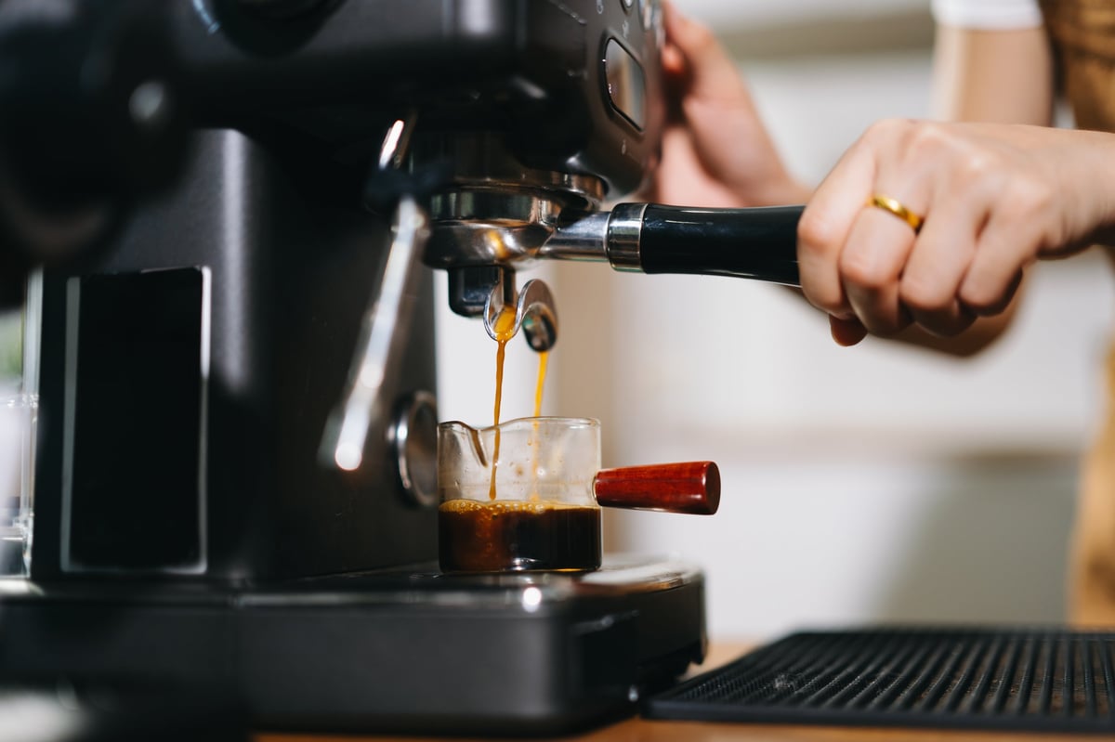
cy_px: 371
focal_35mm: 50
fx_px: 1548
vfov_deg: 27.0
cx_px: 558
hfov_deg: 39.6
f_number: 1.4
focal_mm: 50
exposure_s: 1/1000
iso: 400
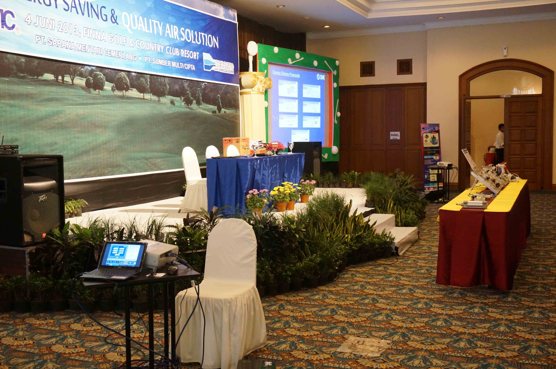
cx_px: 278
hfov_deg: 46.4
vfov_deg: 31.8
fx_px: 648
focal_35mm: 42
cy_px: 184
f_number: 5
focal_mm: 28
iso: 3200
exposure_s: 1/30
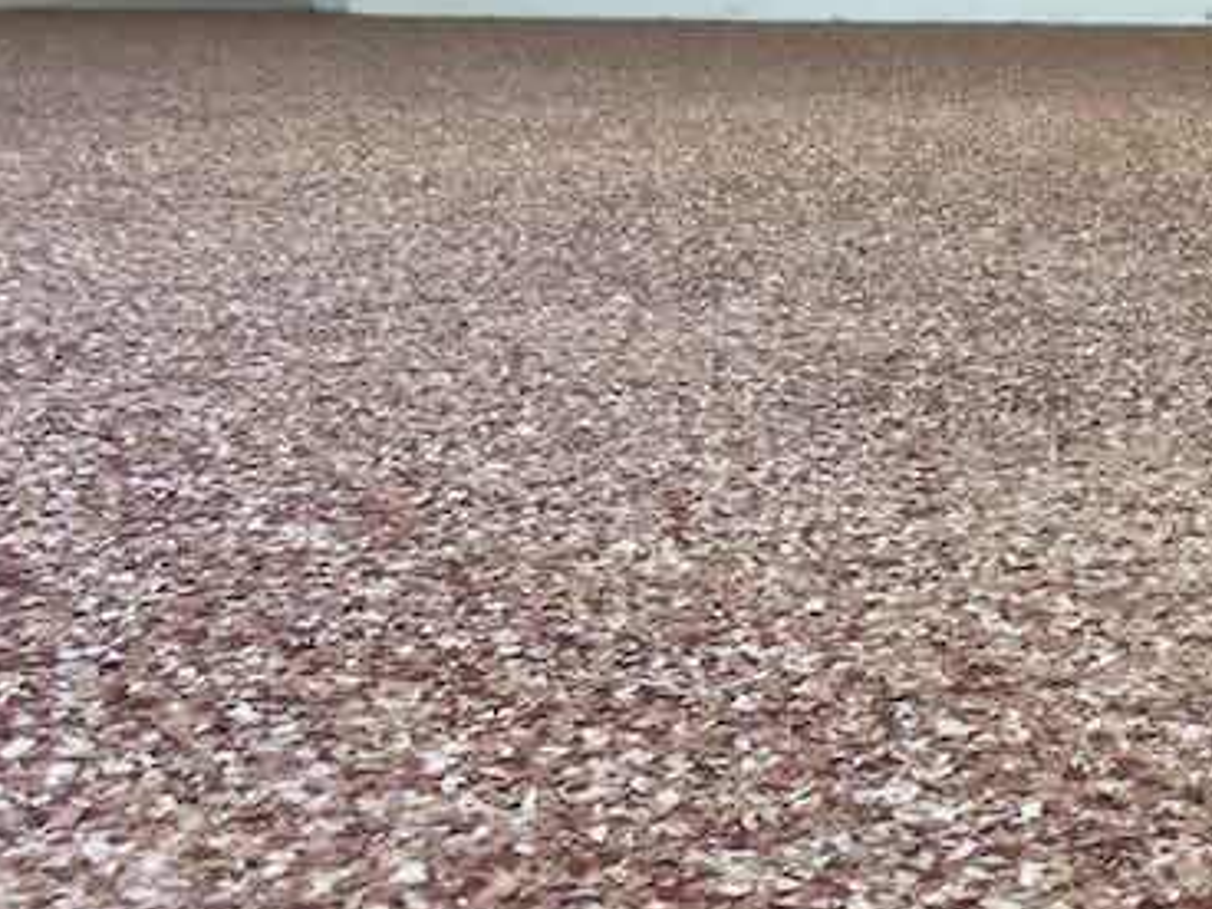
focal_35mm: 63
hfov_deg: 29.3
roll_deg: -1.2
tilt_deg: -11.7
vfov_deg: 23.3
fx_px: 2206
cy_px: 527
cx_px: 1126
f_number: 2.2
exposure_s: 1/120
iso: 50
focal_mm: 4.15
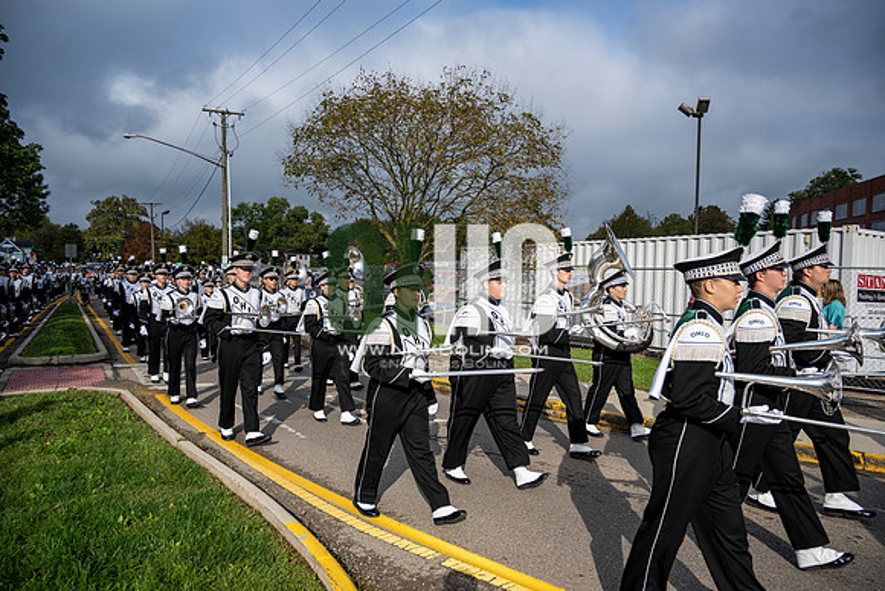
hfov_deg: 70.4
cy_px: 296
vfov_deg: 50.4
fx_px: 627
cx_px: 442
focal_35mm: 26
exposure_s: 1/1600
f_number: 4
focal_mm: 25.5
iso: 125
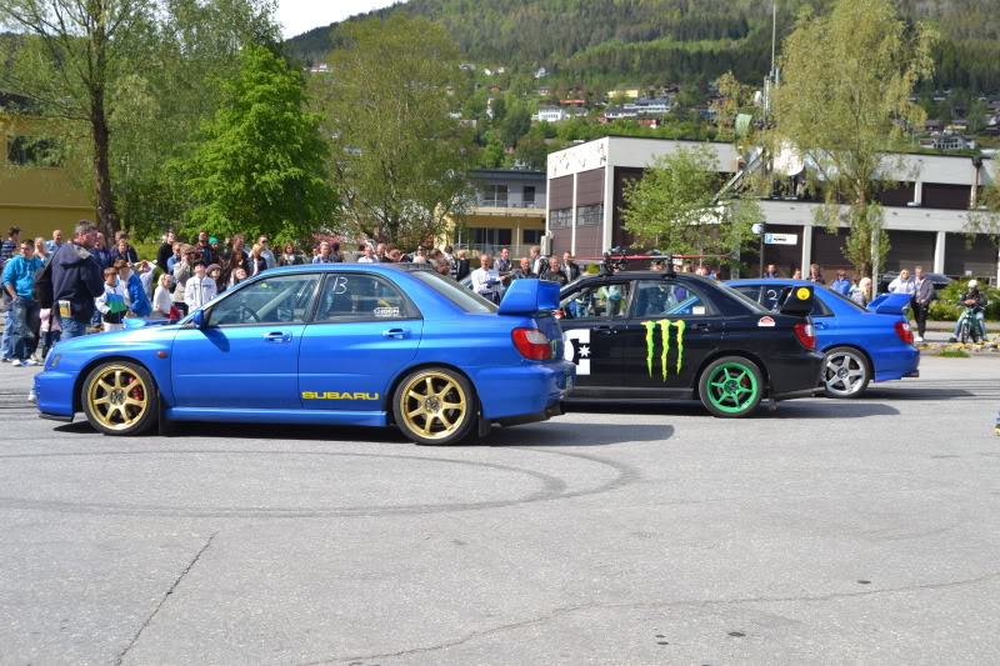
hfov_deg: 46.4
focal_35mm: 42
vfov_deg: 31.9
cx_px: 500
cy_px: 333
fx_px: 1166
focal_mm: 28
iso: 100
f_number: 8
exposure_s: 1/250
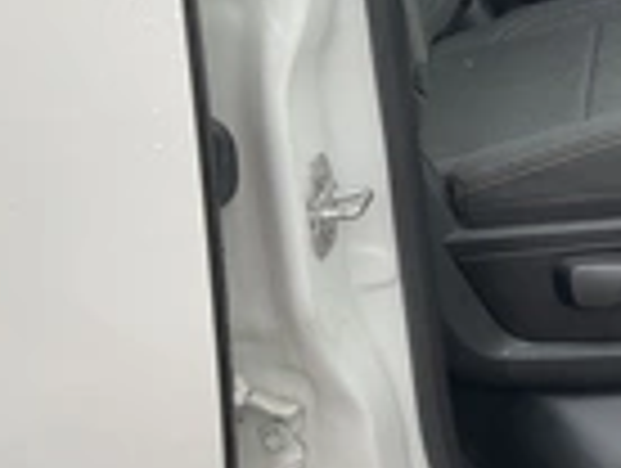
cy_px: 189
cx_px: 729
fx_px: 1510
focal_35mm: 84
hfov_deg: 21.7
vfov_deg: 17.6
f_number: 1.8
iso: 50
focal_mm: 3
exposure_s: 1/122
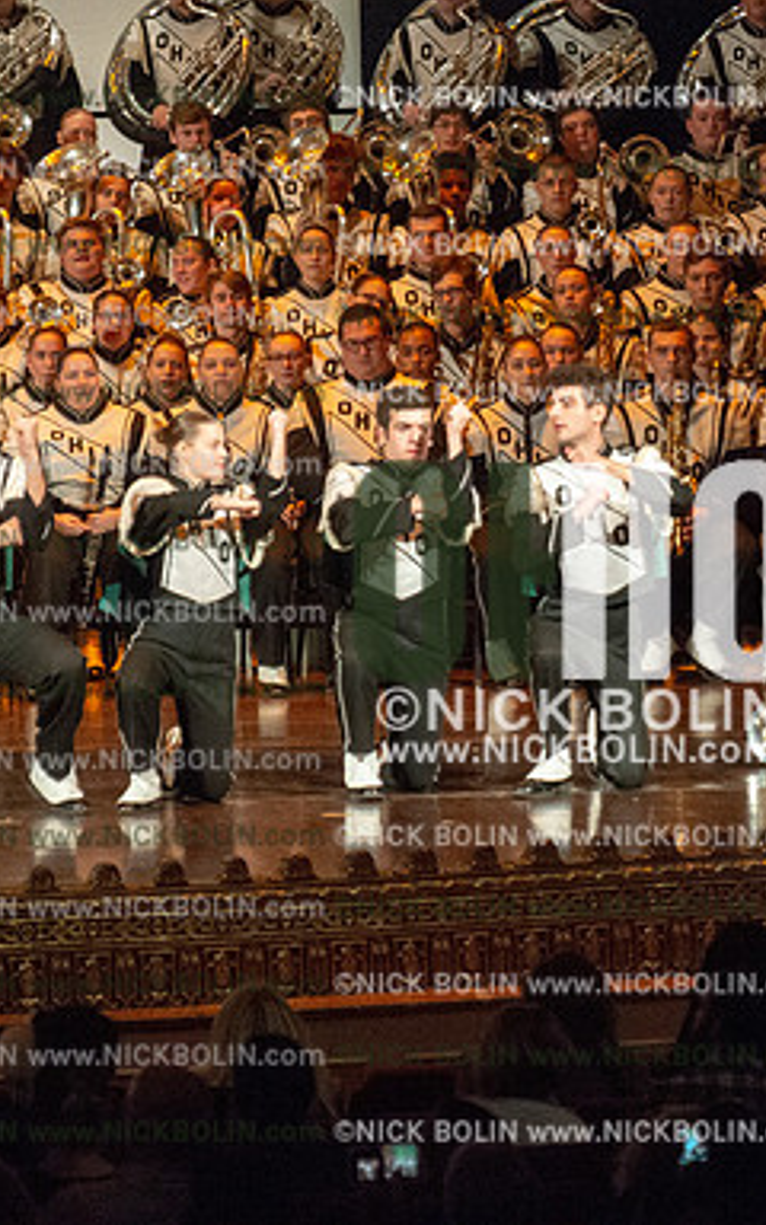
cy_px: 612
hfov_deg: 4.6
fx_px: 9519
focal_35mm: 285
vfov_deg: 7.4
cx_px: 578
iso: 8000
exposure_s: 1/320
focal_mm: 185
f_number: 5.6
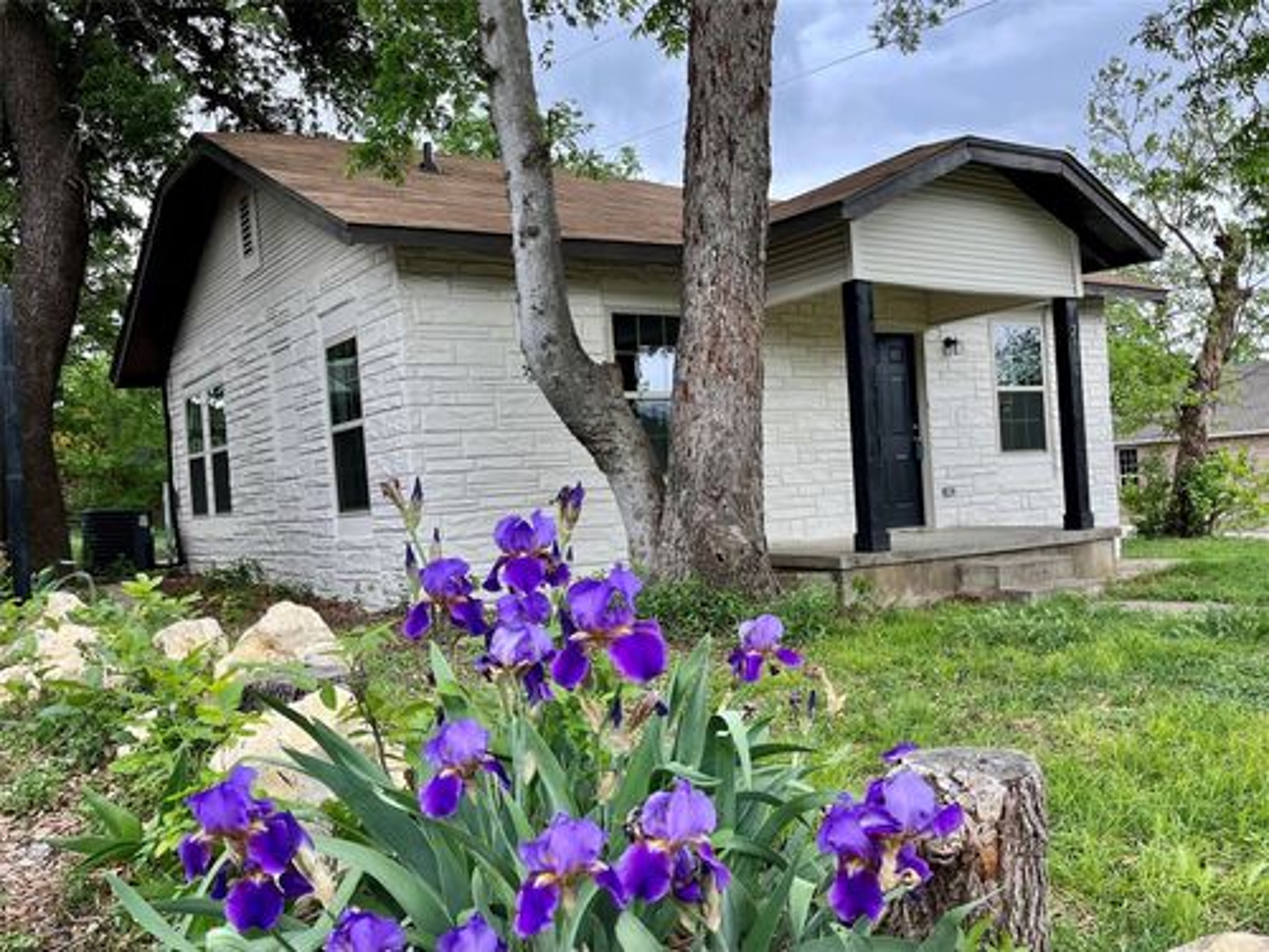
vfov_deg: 53.1
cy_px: 476
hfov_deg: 67.3
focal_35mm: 26
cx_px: 634
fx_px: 953
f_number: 1.6
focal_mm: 5.1
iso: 50
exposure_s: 1/561
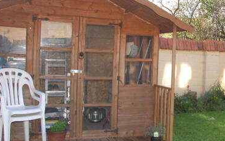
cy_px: 73
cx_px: 174
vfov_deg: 26.3
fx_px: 300
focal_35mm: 49
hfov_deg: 39.7
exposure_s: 1/160
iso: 800
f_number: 9
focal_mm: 18
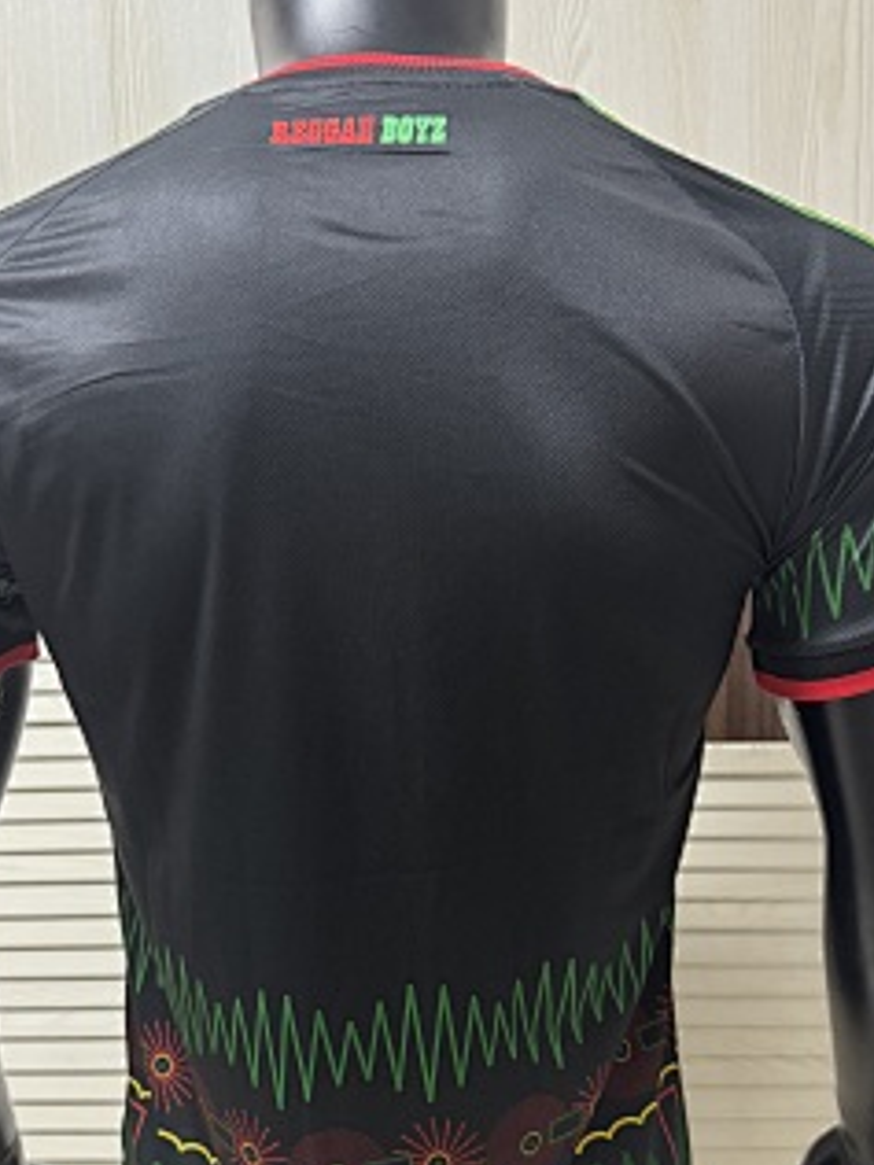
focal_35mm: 38
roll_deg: +1.2
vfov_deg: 48.8
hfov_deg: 37.7
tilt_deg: -5.2
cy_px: 667
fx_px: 1279
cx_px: 411
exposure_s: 1/60
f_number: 1.78
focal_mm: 6.76
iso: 640
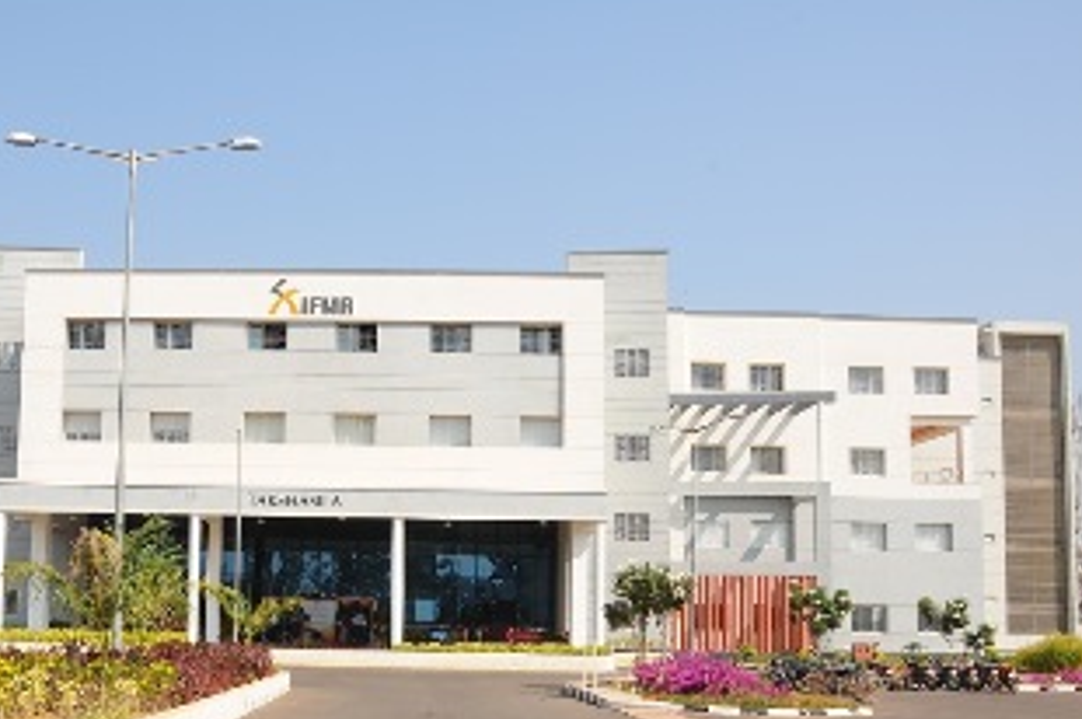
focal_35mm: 39
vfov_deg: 33.7
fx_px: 1171
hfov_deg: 48.7
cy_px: 496
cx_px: 353
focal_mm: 18
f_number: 13
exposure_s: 1/125
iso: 200
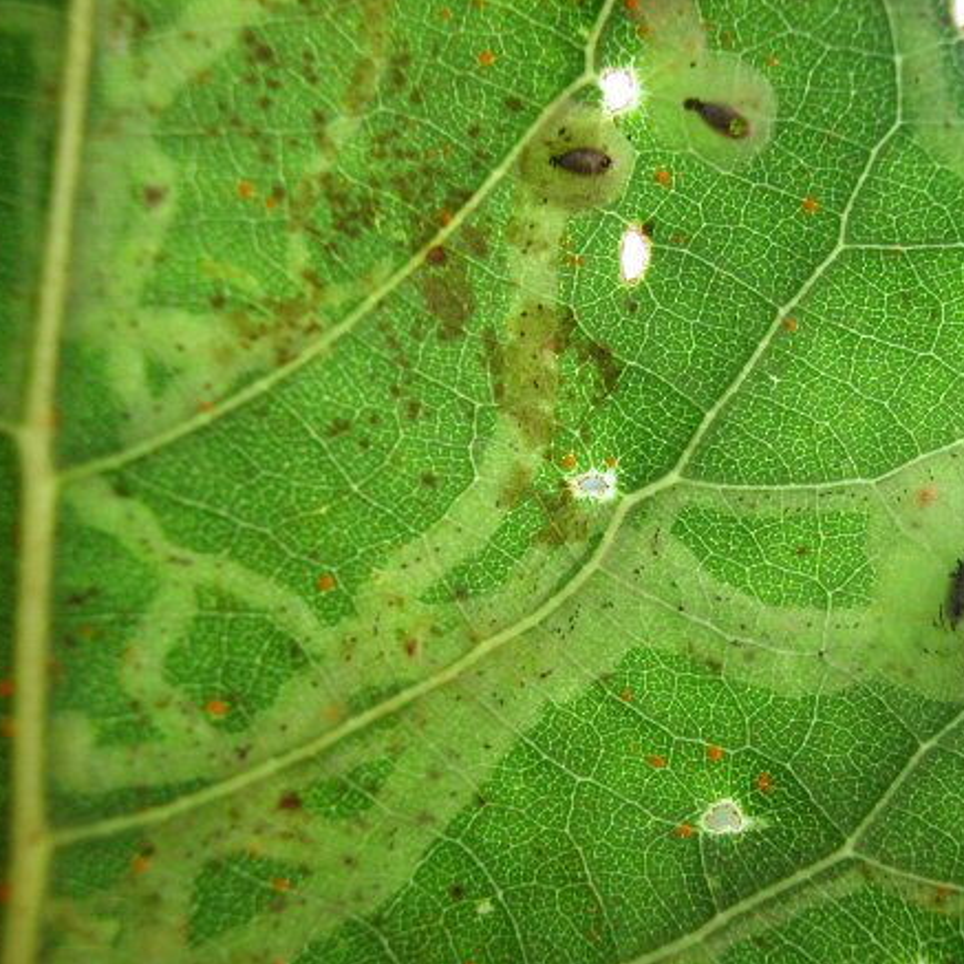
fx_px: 1449
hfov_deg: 36.4
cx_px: 646
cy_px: 489
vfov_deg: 36.8
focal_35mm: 46
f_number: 2.8
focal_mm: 8
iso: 100
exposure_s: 1/151
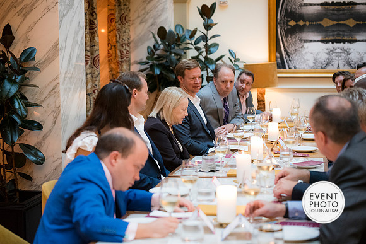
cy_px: 122
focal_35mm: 70
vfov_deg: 19.5
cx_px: 183
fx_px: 712
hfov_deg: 28.8
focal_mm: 70
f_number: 2.8
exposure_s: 1/125
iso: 5600
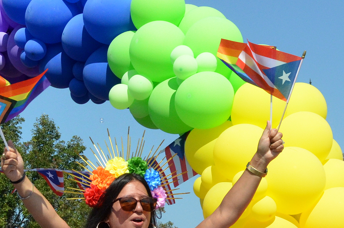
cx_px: 41
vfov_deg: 11.8
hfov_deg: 17.7
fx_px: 1087
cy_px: 236
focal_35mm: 114
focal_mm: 24
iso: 1250
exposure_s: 1/3200
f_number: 9
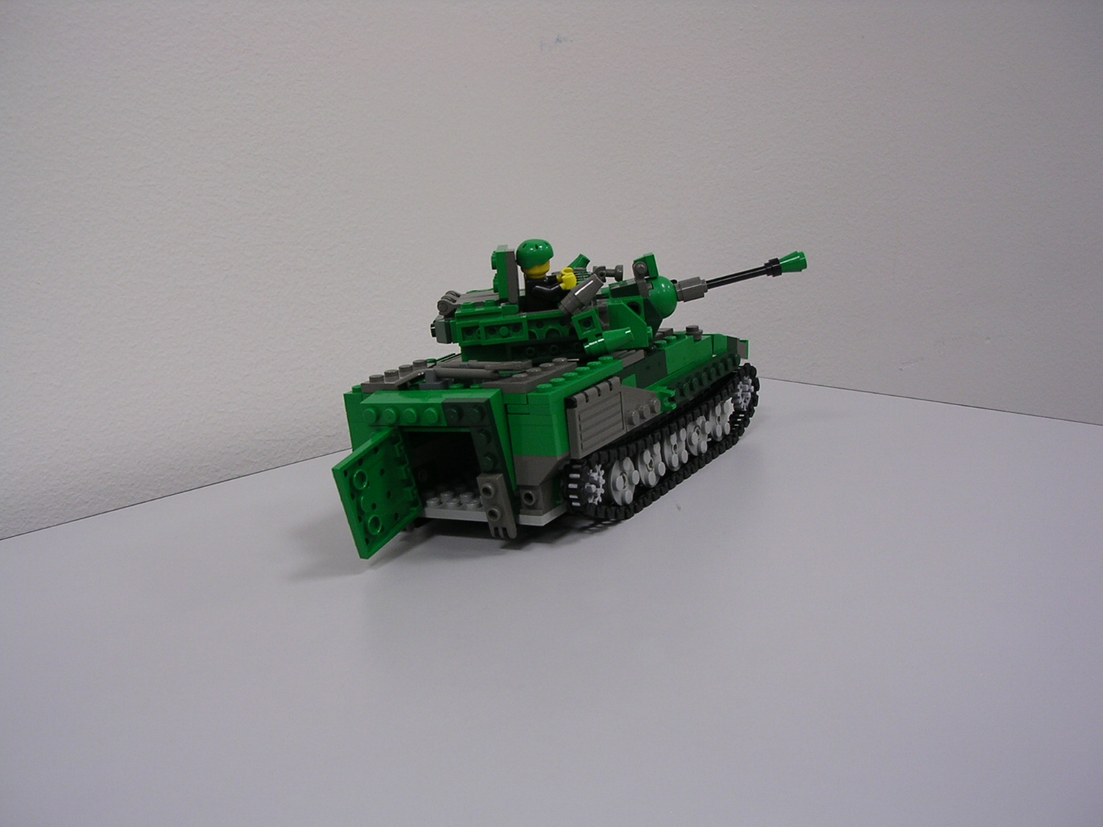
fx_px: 1211
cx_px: 552
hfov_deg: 49.0
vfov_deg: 37.7
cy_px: 414
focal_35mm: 38
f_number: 2.8
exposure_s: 1/7.9
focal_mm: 5.8
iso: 100
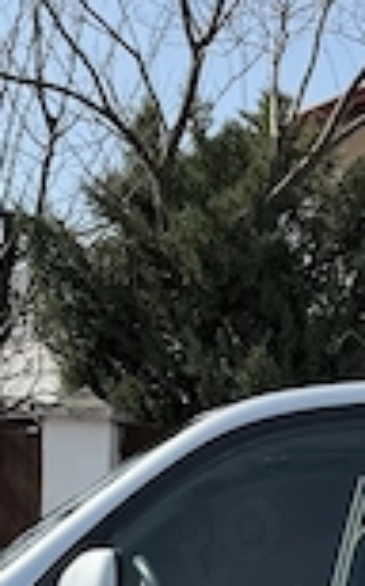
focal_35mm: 99
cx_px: 304
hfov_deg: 13.1
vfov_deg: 19.7
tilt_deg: -6.6
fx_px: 1579
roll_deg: -3.2
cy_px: 715
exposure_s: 1/3145
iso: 80
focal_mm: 6.76
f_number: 1.78
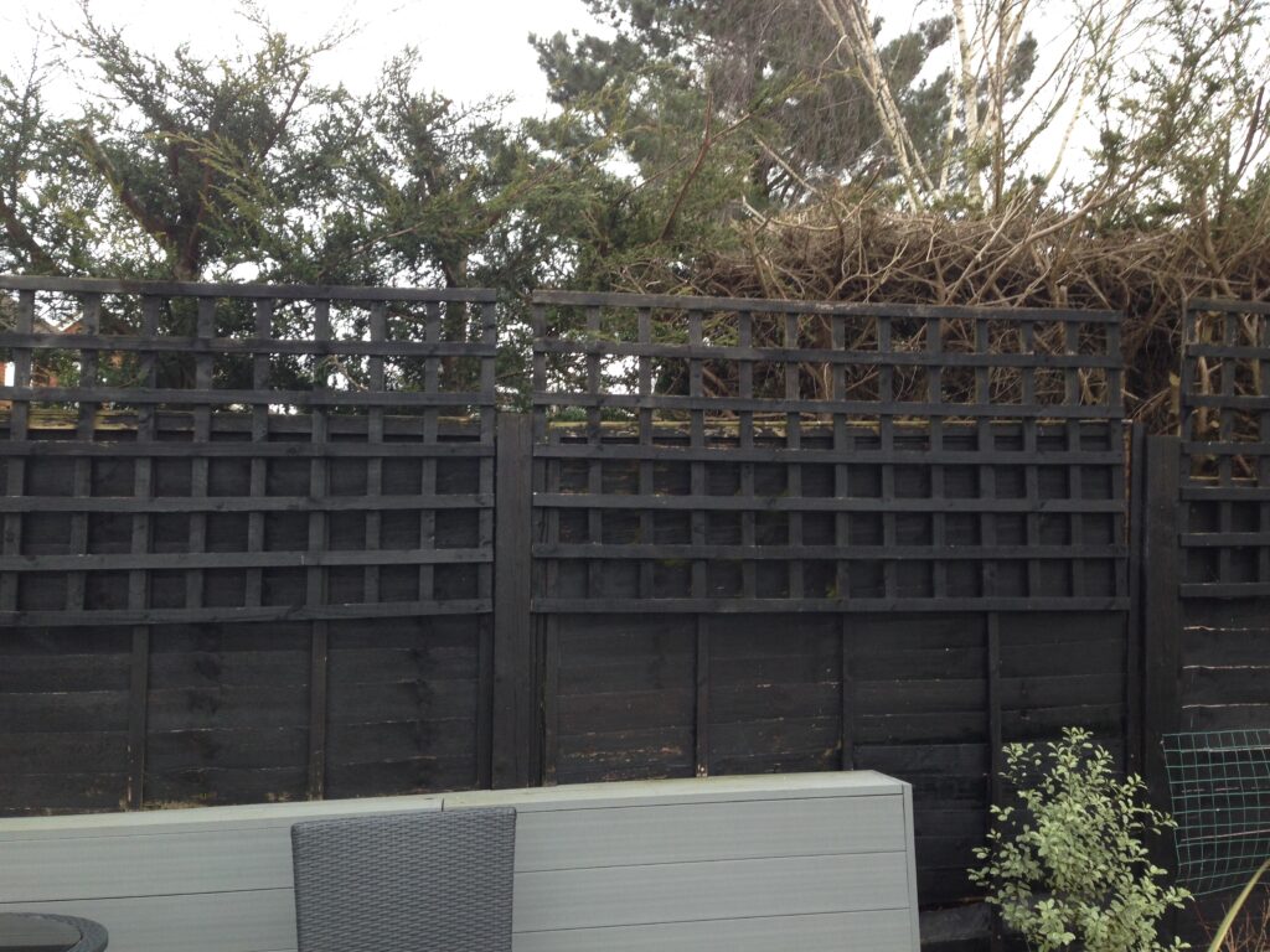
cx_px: 635
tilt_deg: +5.2
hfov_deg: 55.4
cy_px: 476
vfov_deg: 42.9
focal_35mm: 33
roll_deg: +0.7
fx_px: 1211
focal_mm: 4.12
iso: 50
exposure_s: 1/60
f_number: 2.4
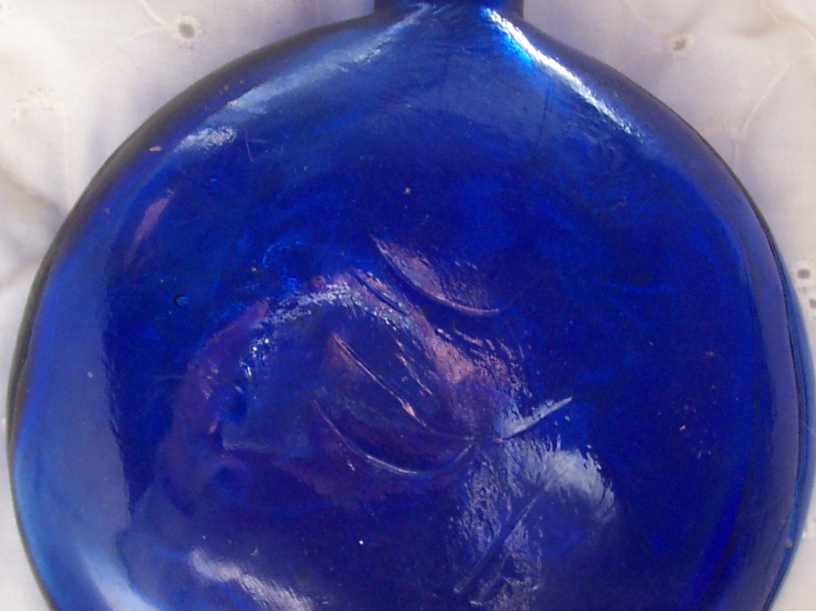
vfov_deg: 21.9
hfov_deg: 29.0
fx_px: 1579
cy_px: 309
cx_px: 396
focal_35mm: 67
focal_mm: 5.6
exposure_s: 1/30
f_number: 2.8
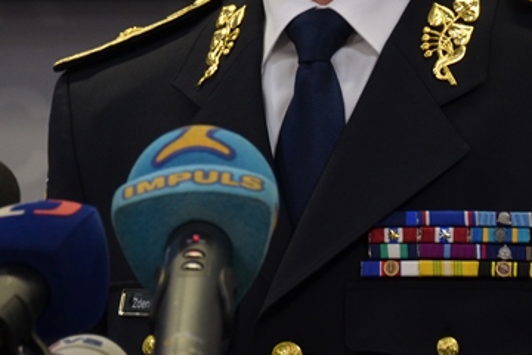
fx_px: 6611
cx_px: 142
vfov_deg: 3.1
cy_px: -142
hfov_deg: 4.6
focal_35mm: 447
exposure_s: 1/60
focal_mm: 105
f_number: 5.6
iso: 500
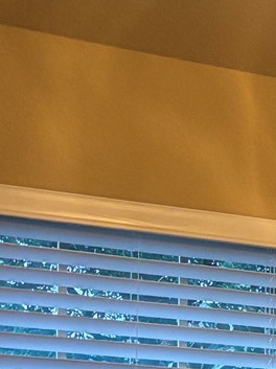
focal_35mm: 151
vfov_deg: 12.4
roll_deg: -1.2
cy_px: 562
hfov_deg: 8.9
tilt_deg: -1.1
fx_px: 1608
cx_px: 669
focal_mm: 5.96
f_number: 1.6
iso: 640
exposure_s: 1/30
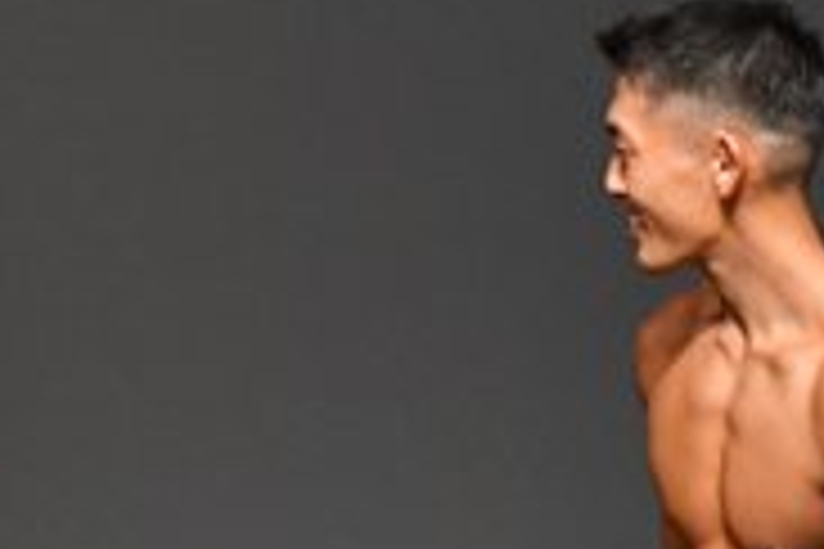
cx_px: 952
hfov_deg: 1.6
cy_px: 842
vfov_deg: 1.1
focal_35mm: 1269
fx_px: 29044
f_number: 5.6
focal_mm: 200
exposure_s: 1/400
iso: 2500
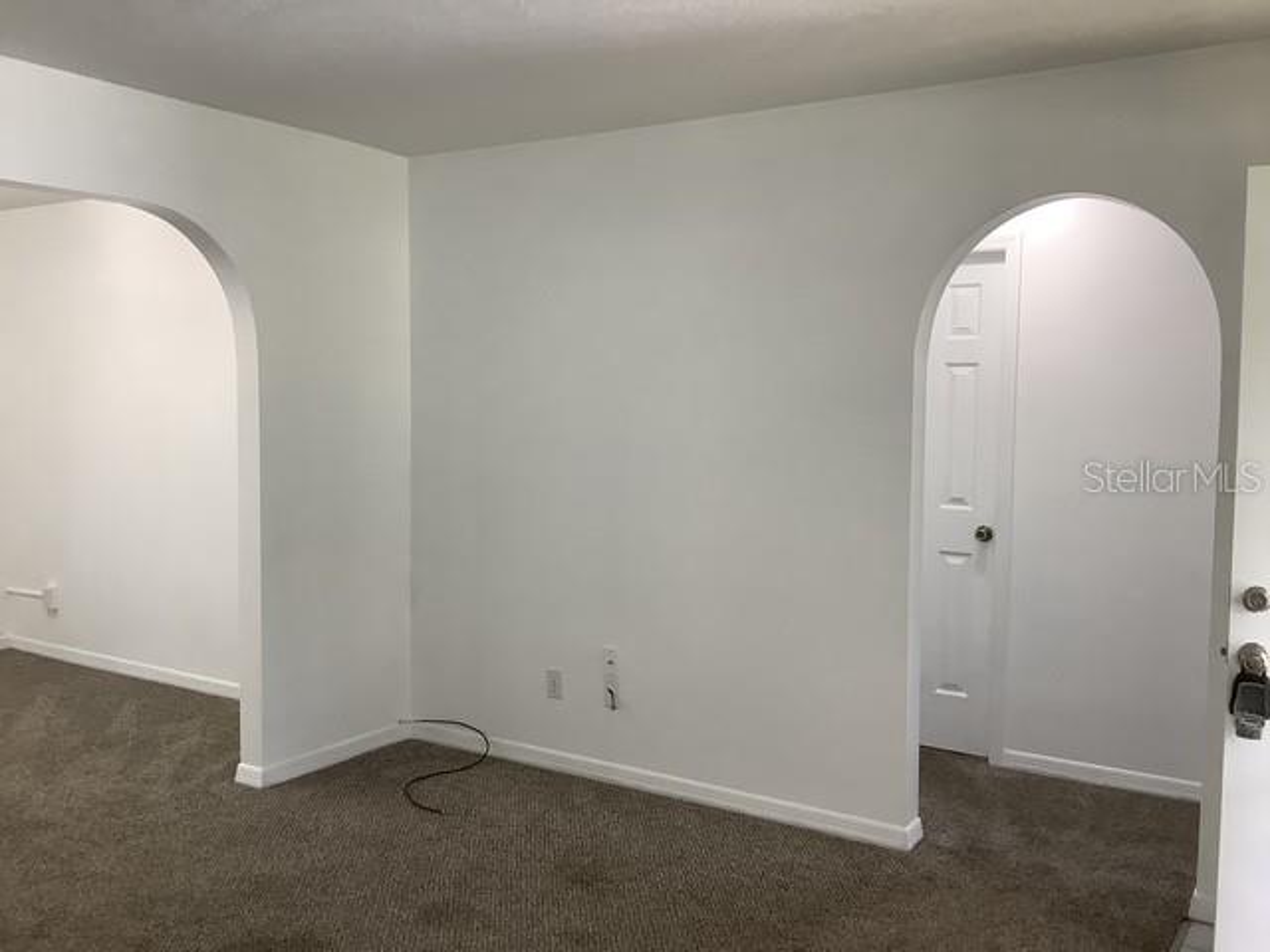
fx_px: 1137
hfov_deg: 58.4
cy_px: 476
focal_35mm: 31
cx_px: 635
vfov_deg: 45.4
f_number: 2.4
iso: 64
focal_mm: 3.3
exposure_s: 1/60
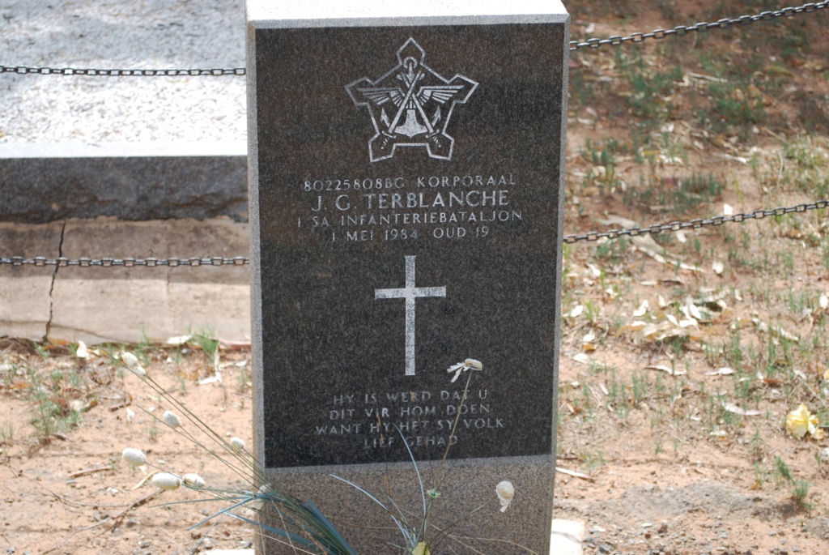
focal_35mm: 82
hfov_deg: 24.6
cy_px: 278
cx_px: 414
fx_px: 1902
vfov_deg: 16.6
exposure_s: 1/160
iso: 100
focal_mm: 55
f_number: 6.3
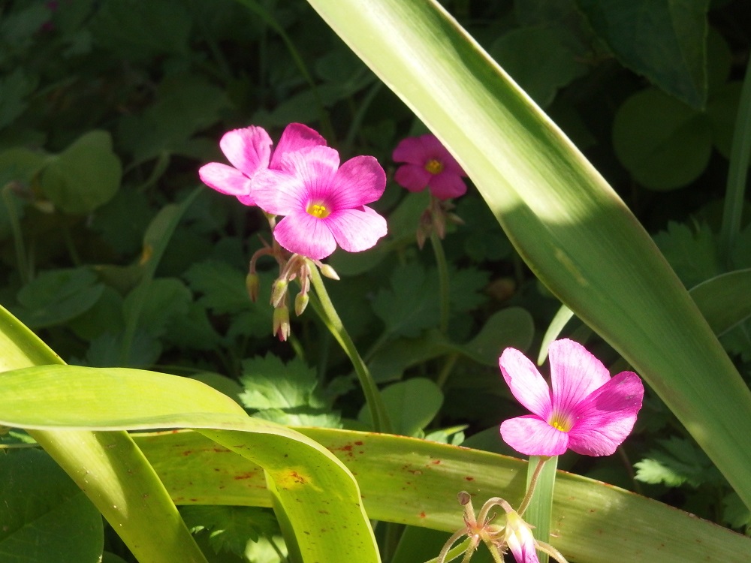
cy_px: 282
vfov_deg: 11.4
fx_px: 2820
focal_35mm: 130
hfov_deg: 15.2
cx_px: 376
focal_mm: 23.5
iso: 500
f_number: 7.1
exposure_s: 1/800
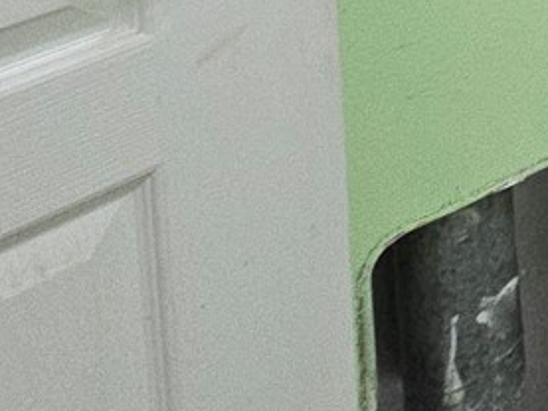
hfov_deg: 16.5
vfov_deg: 14.7
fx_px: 1188
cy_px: -494
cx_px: 1199
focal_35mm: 75
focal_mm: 2.2
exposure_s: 1/60
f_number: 2.2
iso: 100
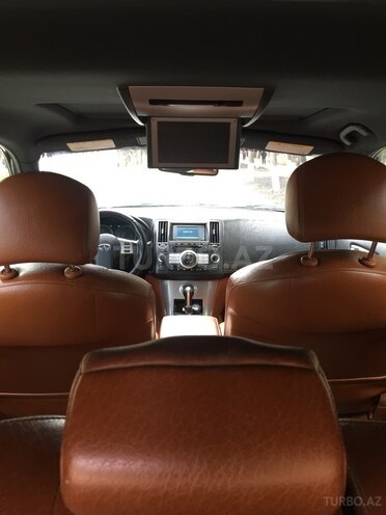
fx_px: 431
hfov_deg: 48.2
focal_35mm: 29
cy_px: 258
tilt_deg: -13.6
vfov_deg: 61.7
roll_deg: +0.8
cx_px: 193
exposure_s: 1/33
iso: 32
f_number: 2.2
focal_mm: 4.15
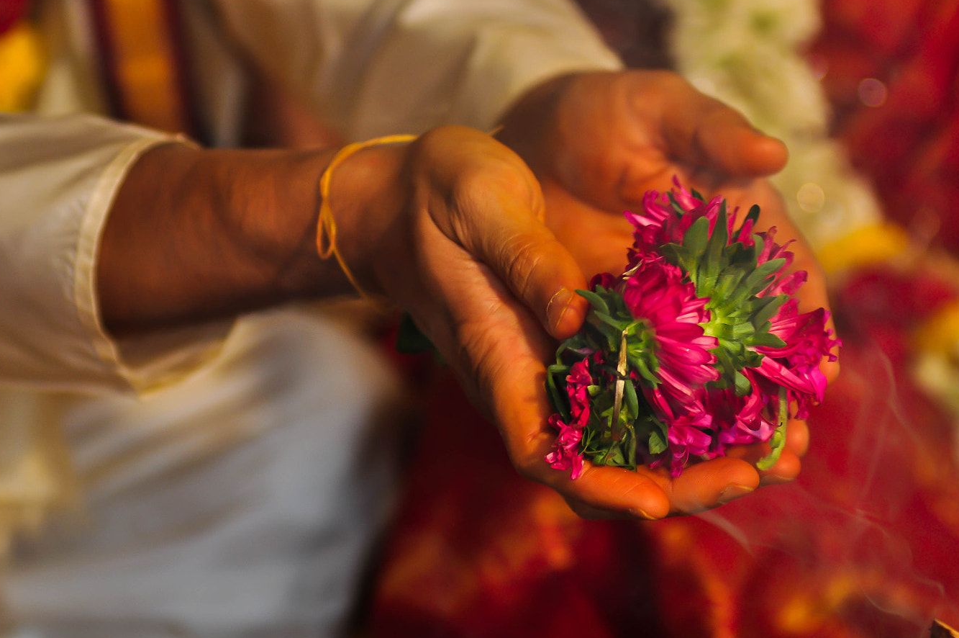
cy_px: 372
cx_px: 450
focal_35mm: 144
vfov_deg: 9.5
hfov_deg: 14.3
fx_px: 3832
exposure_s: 1/320
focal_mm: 80
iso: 200
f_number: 2.8
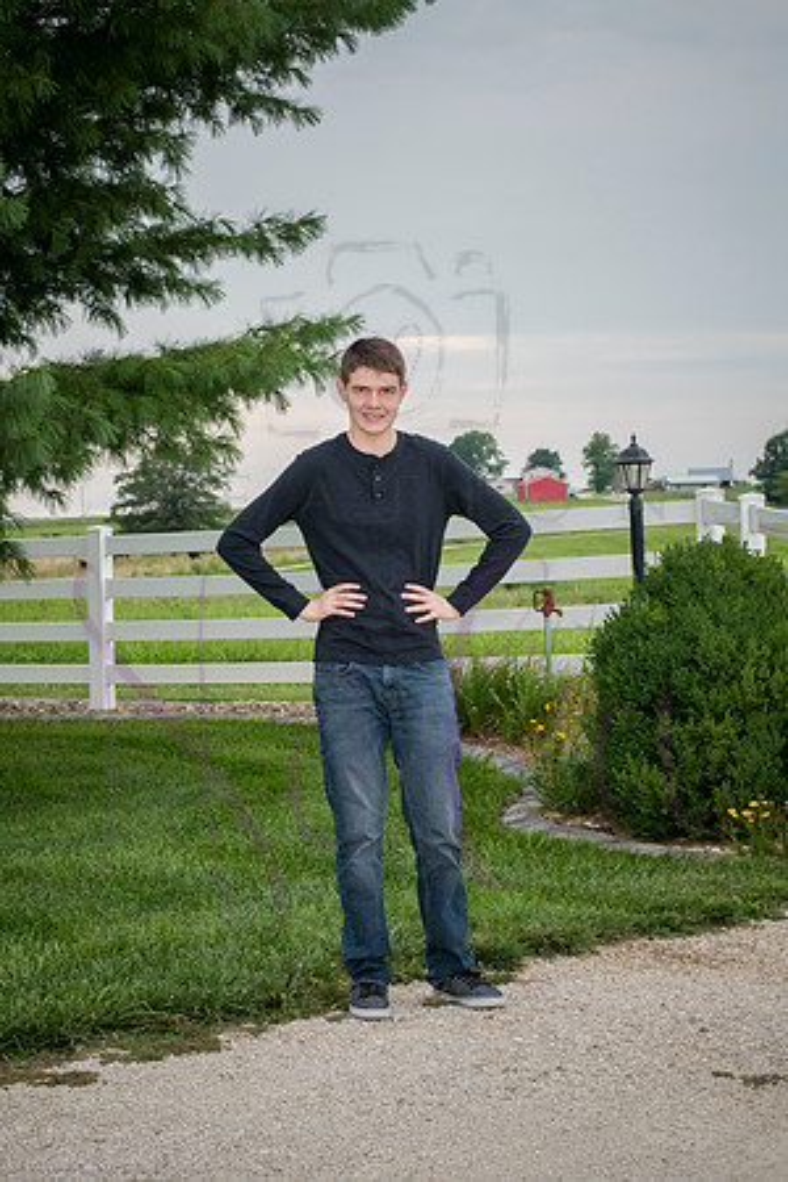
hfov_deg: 17.1
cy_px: 591
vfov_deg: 25.4
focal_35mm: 80
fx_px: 2626
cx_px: 394
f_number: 11
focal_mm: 80
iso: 640
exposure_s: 1/320
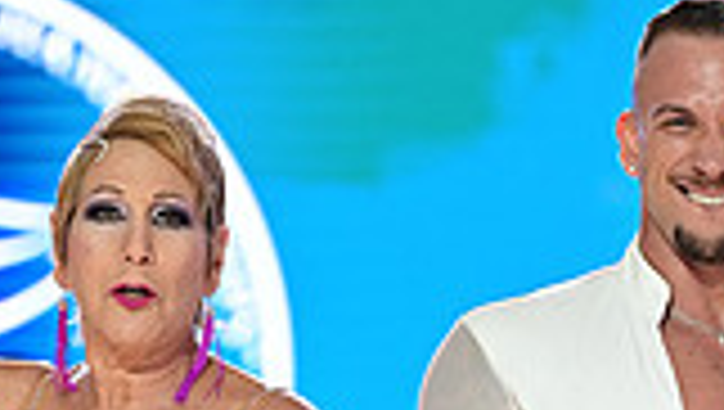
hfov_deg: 3.8
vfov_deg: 2.2
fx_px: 10878
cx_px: 400
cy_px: 725
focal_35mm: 566
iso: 1600
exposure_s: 1/400
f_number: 2.8
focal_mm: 150
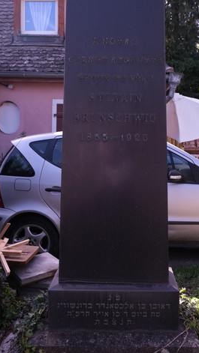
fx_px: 338
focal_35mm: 36
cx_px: 124
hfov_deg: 32.7
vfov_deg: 55.1
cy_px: 153
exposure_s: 1/170
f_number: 4.5
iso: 160
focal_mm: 18
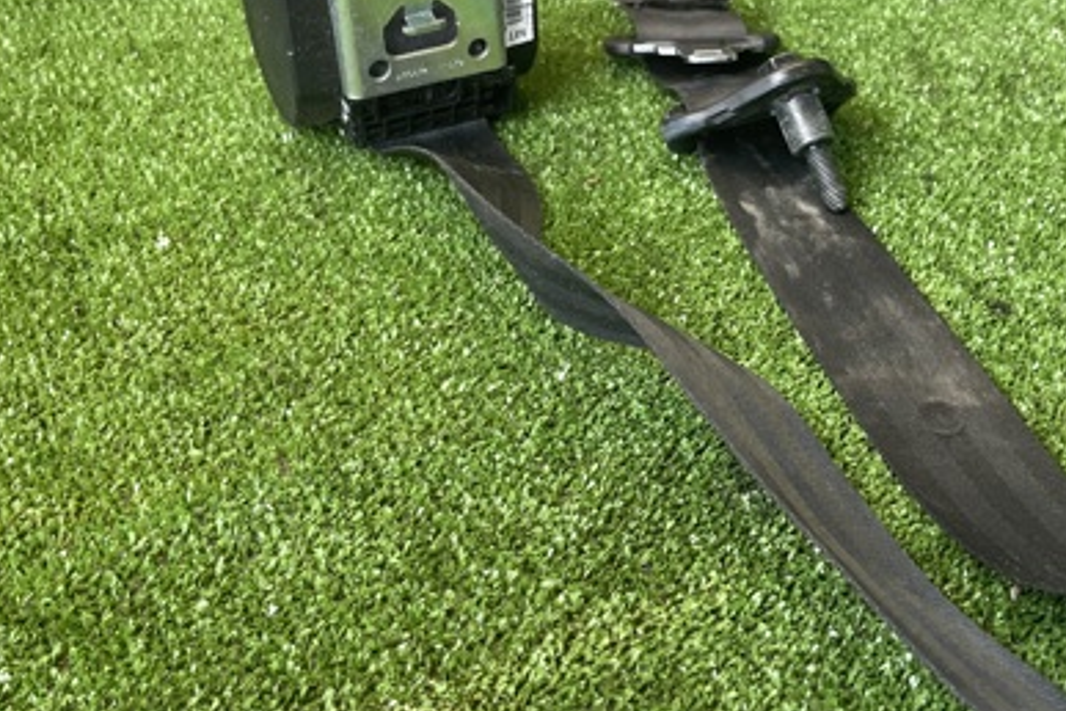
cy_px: 329
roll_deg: -1.0
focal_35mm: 43
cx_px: 757
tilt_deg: -34.7
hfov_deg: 44.4
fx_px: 1273
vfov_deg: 31.2
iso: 100
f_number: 1.6
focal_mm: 5.1
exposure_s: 1/121
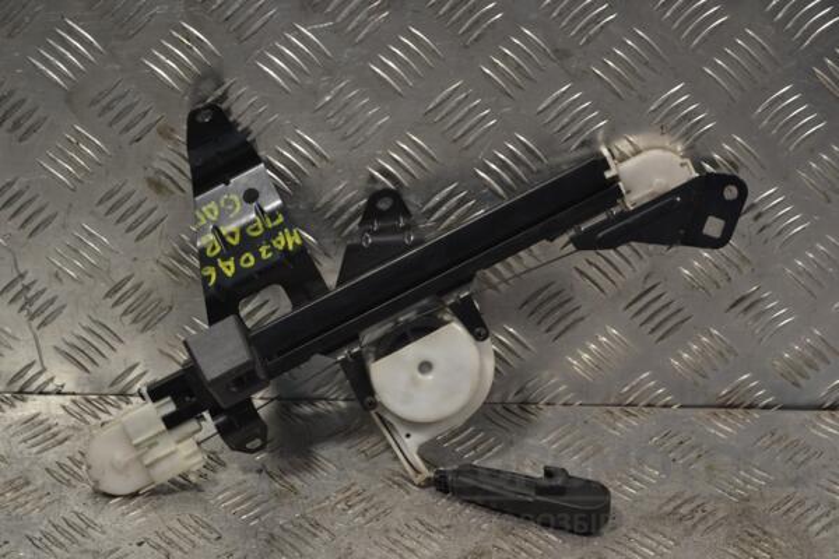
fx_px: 1923
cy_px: 280
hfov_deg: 24.6
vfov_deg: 16.6
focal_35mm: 82
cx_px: 420
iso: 400
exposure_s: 1/80
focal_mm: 55
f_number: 5.6
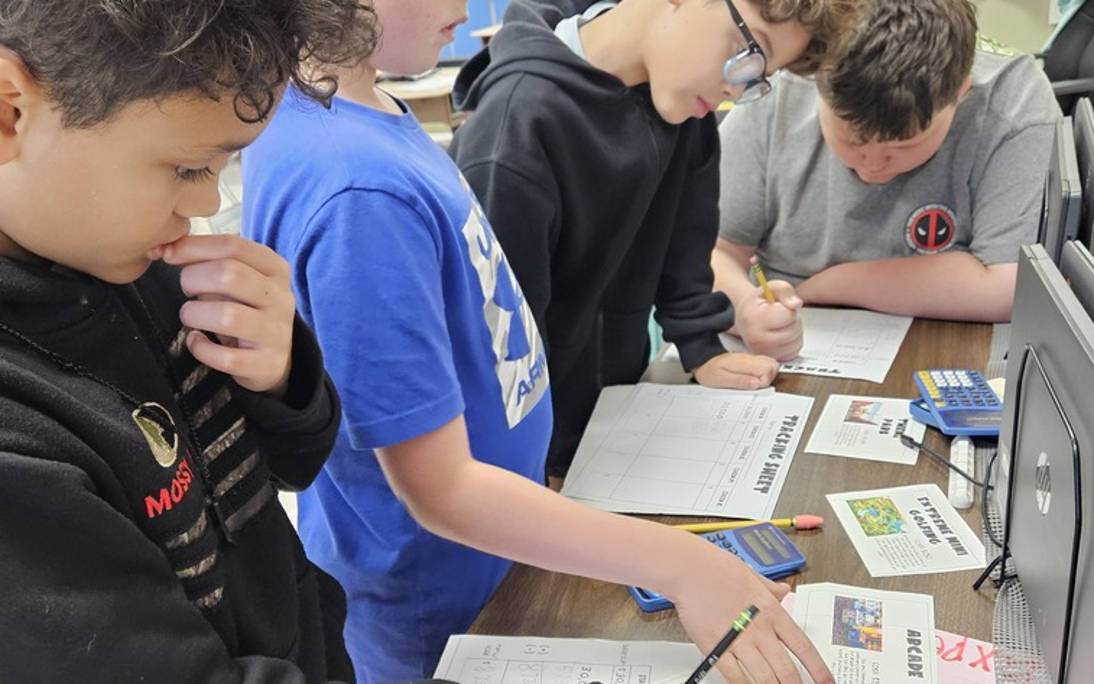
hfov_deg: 58.1
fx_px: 984
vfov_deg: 38.0
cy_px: 445
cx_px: 551
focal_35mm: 33
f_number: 1.8
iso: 1000
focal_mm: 5.4
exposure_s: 1/120
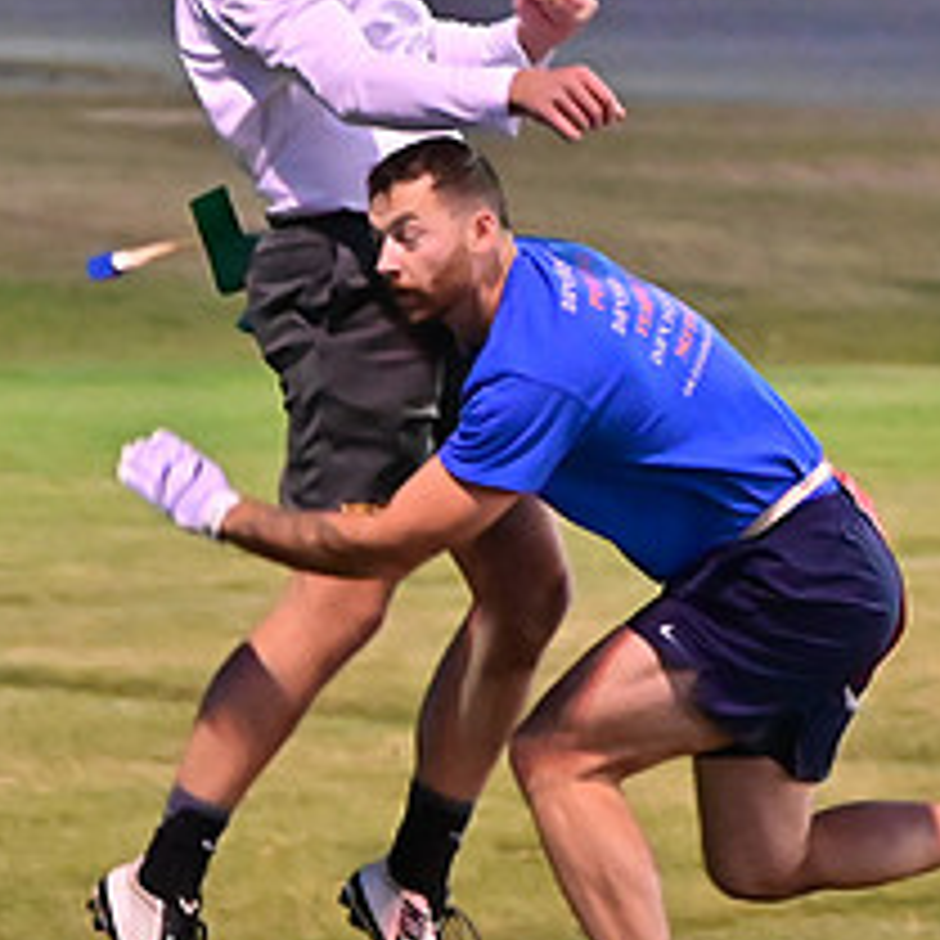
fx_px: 9555
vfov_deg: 5.6
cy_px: 474
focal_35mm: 311
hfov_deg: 5.6
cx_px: 994
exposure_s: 1/320
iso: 6400
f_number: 4
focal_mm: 88
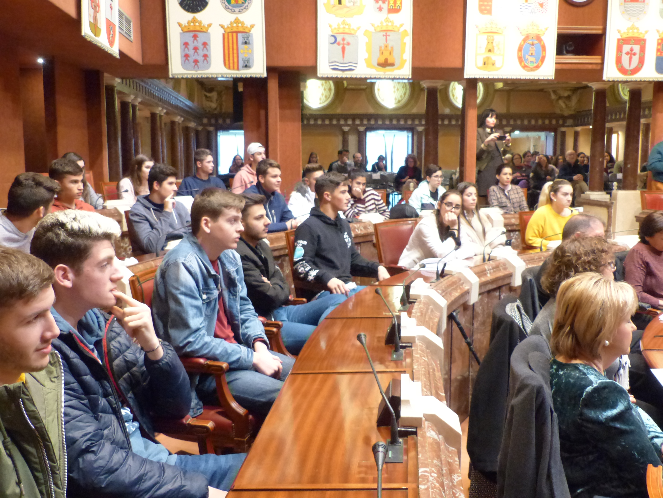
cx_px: 332
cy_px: 249
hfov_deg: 55.4
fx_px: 632
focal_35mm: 33
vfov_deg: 42.9
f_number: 2.8
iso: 800
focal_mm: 5.9
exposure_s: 1/30
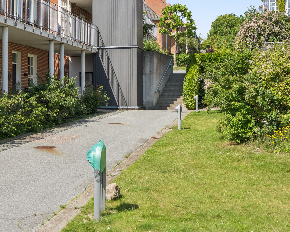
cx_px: 77
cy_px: 78
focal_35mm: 63
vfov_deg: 24.1
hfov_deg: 29.6
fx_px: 541
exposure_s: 1/2500
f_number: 4
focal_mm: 32
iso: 200
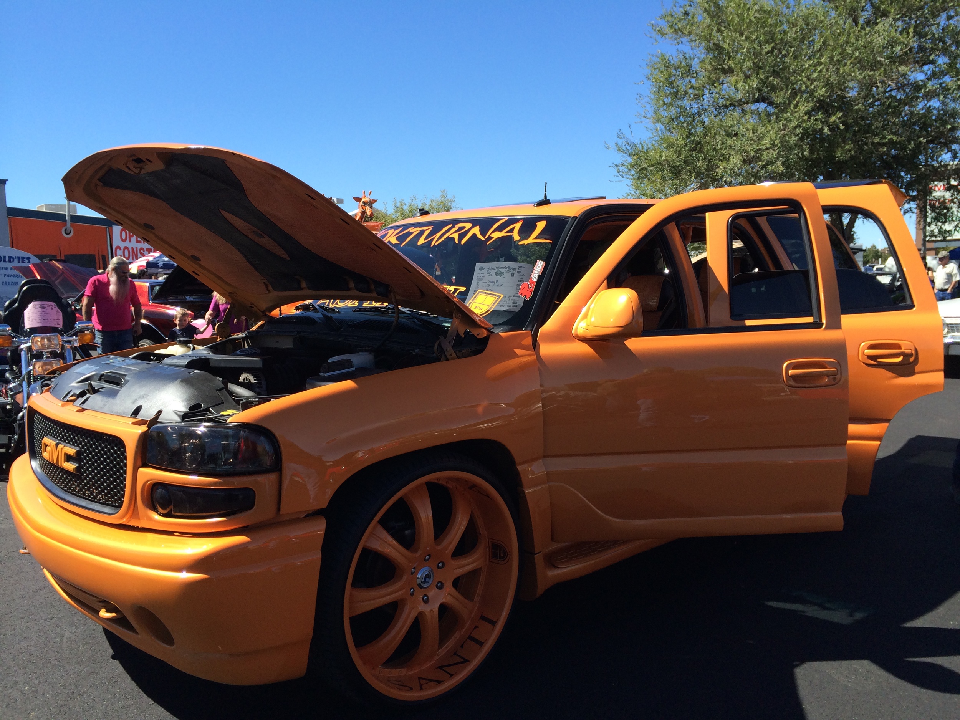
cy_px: 360
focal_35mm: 30
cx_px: 480
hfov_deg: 60.0
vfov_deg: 46.8
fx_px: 832
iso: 40
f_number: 2.2
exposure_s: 1/1325
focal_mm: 4.12
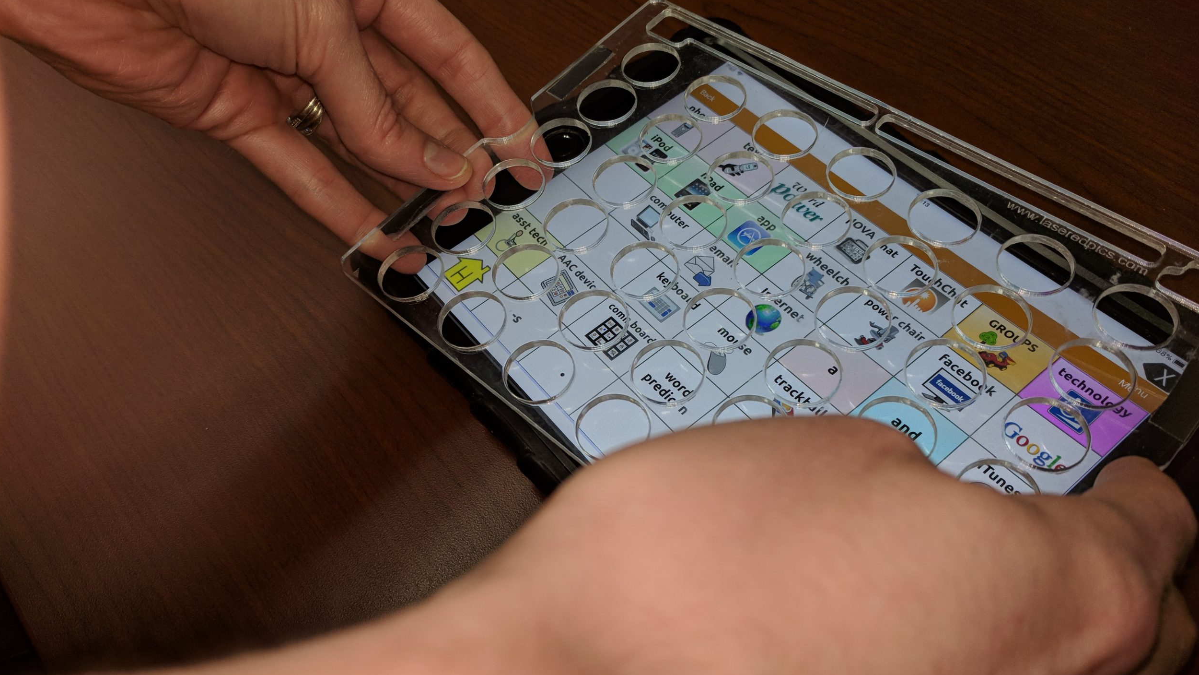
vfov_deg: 40.2
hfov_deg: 66.1
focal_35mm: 29
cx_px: 608
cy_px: 355
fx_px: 922
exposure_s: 1/125
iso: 138
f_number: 2
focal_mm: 4.67
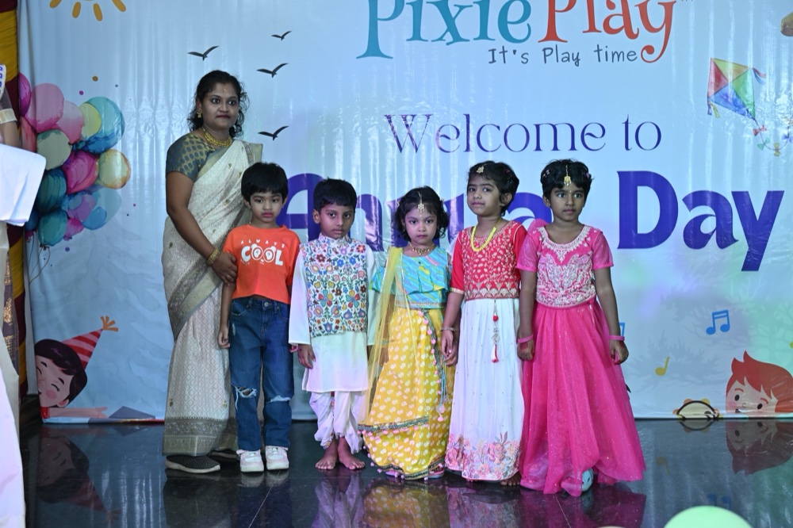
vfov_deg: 28.1
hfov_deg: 41.1
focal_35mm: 48
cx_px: 396
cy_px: 264
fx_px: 1057
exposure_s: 1/160
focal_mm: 48
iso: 250
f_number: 4
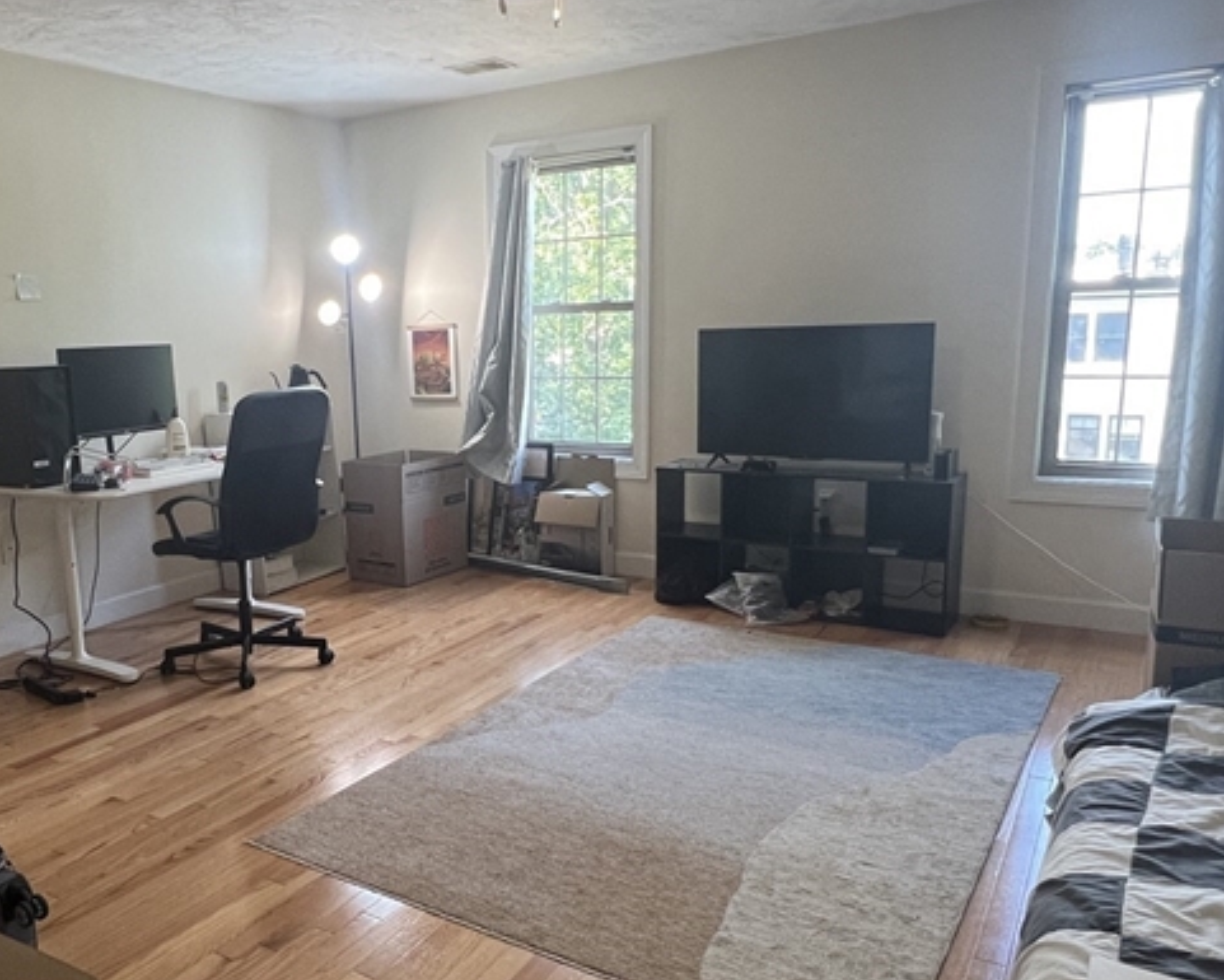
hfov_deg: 62.6
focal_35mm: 27
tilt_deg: -11.3
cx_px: 420
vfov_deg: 53.1
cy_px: 529
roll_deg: +2.6
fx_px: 978
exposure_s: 1/60
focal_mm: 1.57
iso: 200
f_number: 1.8
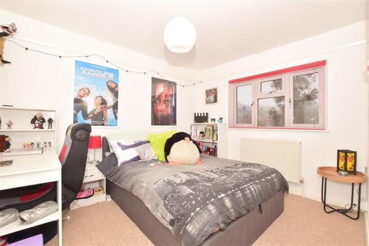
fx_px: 154
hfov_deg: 100.4
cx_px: 184
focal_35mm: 15
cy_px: 123
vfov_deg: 77.3
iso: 500
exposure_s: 1/60
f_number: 10
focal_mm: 10
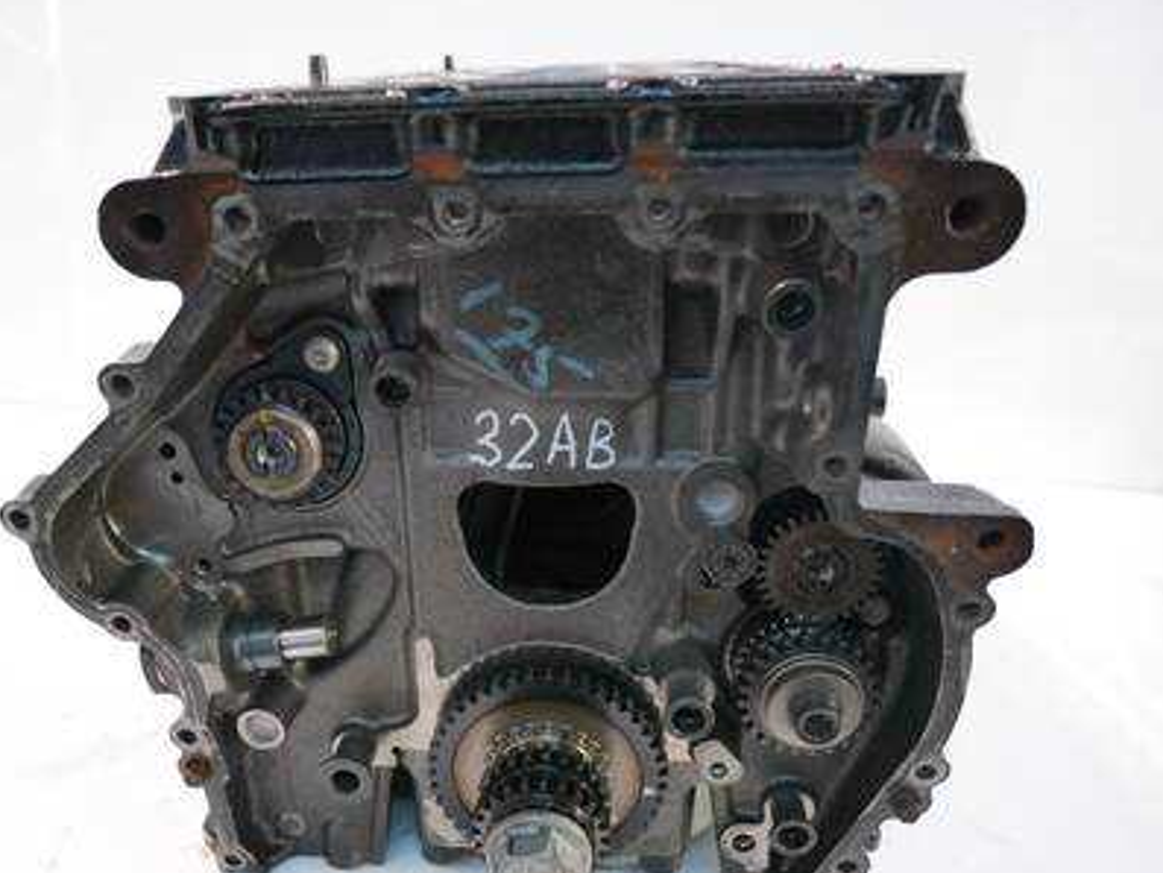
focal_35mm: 29
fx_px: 975
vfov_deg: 48.1
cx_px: 483
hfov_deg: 61.3
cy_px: 510
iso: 1000
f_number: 3.5
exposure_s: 1/60
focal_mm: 12
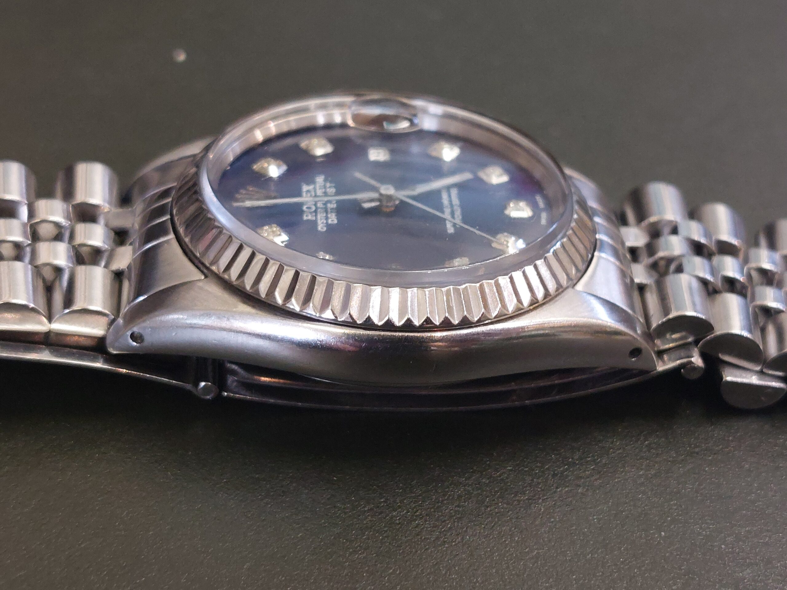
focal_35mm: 25
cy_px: 295
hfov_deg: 69.4
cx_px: 394
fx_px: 568
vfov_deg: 54.9
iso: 250
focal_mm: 5.23
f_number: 1.8
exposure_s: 1/50
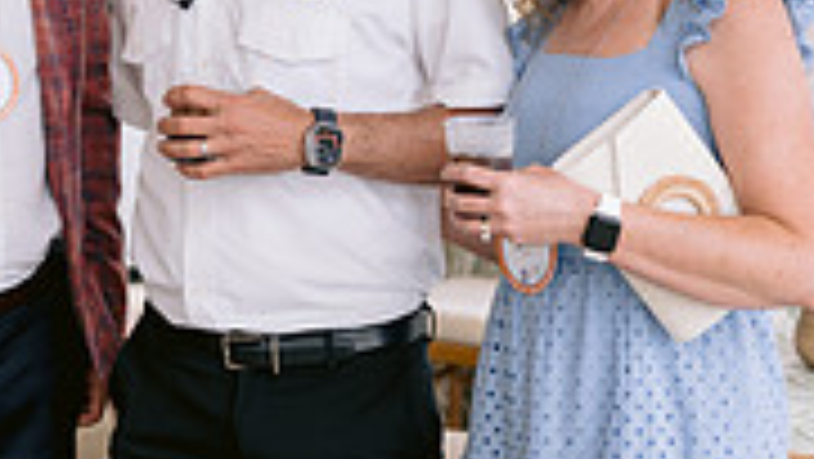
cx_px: 270
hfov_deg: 16.5
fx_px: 2807
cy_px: 238
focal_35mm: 130
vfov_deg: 9.3
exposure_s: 1/200
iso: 160
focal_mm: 50
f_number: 2.5
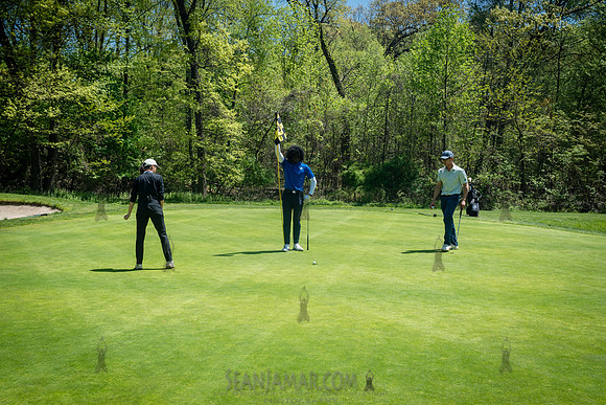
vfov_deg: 29.7
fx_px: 763
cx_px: 295
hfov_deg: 43.3
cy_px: 205
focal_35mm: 45
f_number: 7.1
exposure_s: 1/640
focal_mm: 35
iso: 200
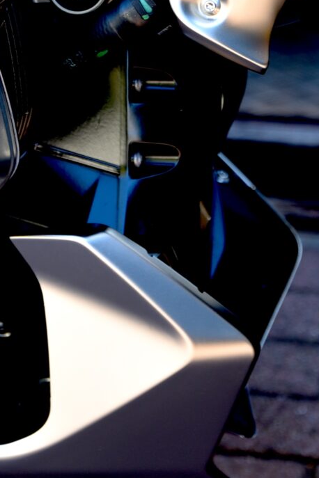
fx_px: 3469
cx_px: 144
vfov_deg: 7.8
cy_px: -144
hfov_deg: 5.3
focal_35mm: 261
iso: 100
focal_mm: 70
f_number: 3.5
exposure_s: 1/60
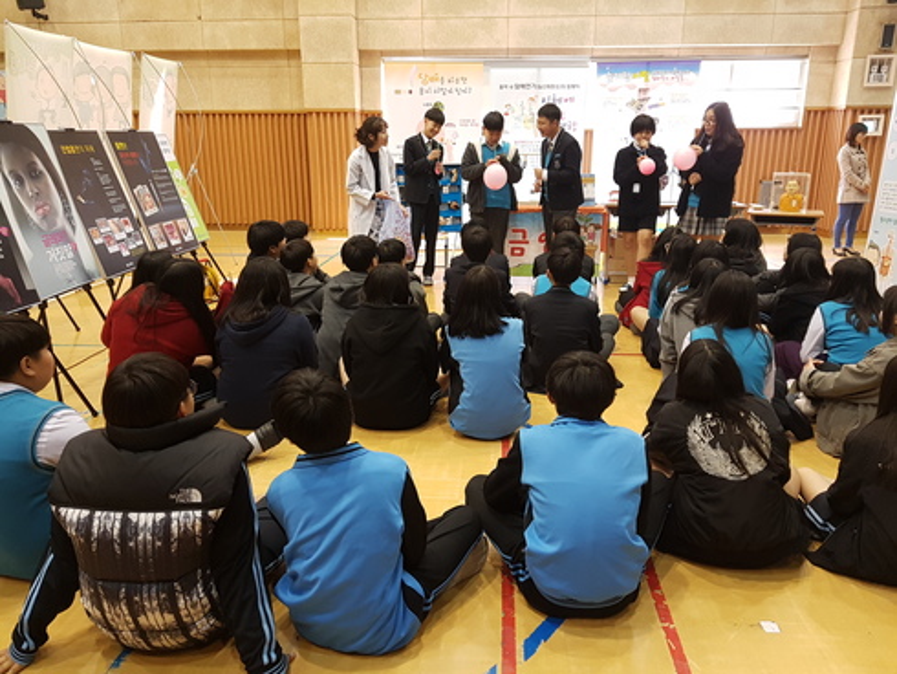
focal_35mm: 26
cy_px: 337
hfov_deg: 67.3
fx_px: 674
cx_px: 448
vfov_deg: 53.1
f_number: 1.7
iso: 160
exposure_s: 1/60
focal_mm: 4.2
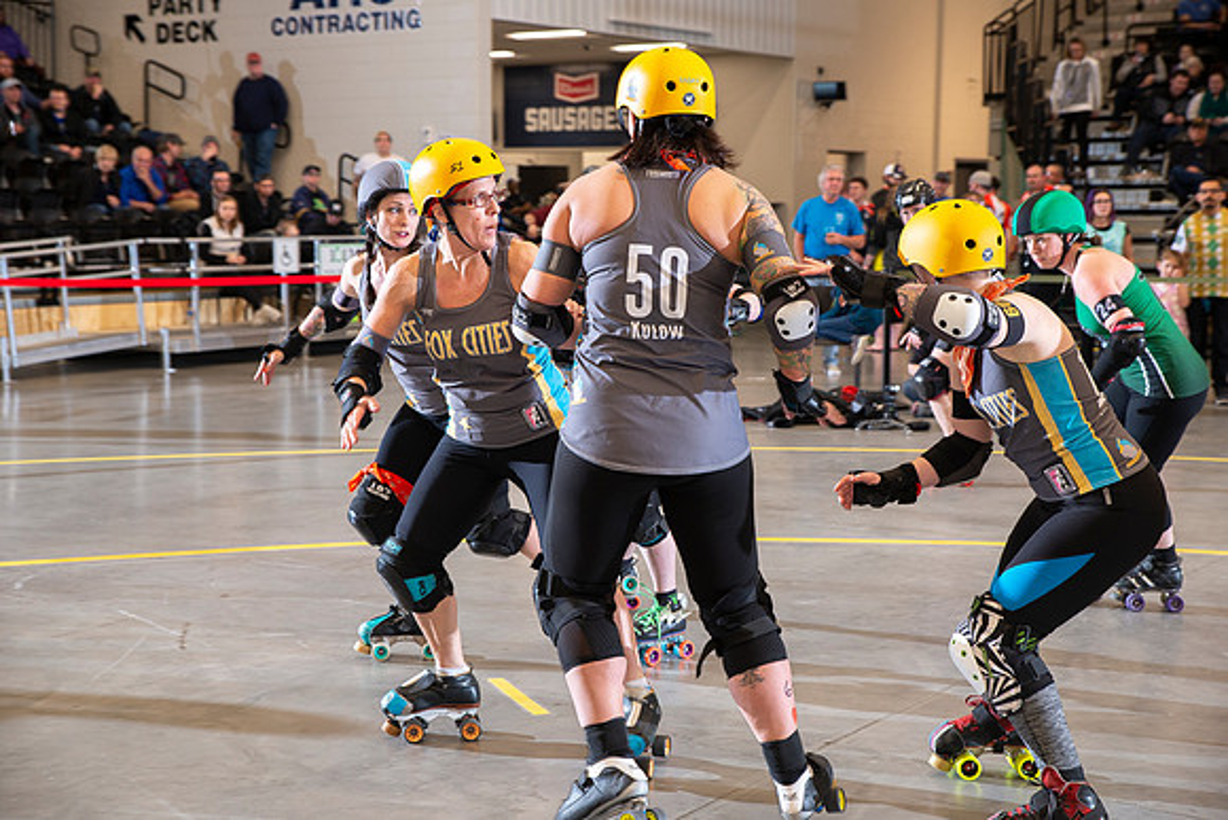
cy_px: 410
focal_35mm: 58
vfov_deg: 23.4
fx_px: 1979
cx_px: 614
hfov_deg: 34.5
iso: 640
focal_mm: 58
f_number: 5.6
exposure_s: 1/160
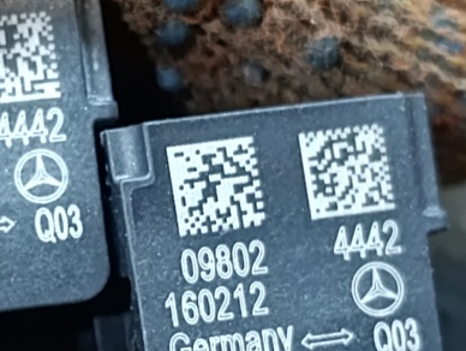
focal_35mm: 151
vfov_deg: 9.8
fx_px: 2035
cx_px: 86
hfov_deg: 13.0
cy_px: 227
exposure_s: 1/25
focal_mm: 6.11
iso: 1600
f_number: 1.7
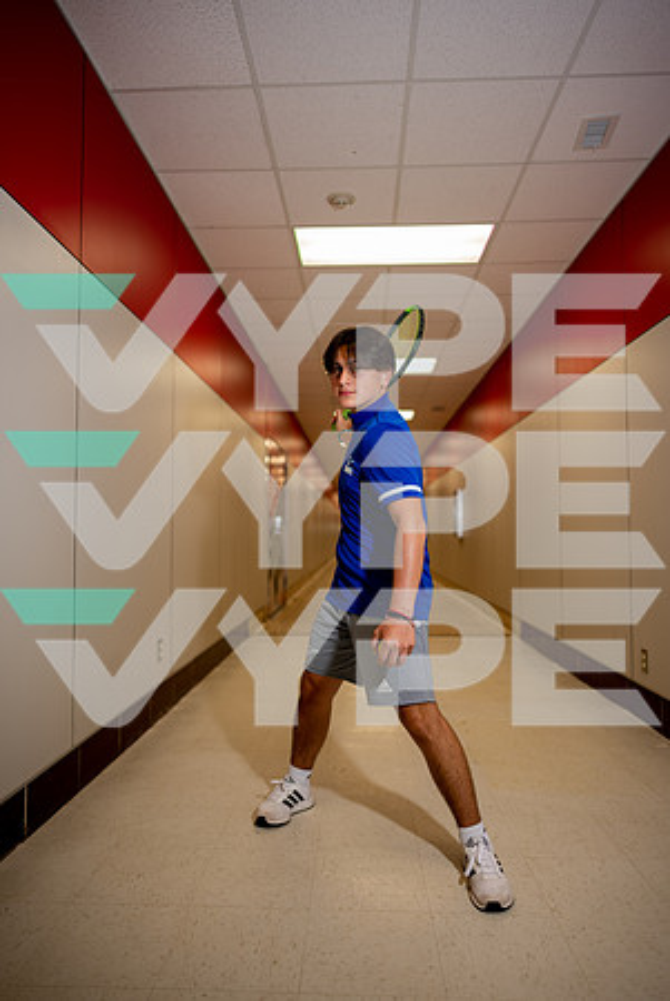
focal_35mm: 24
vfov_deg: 73.7
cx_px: 335
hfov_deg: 53.2
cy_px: 500
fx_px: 668
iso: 40
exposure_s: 1/125
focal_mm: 24
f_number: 1.4
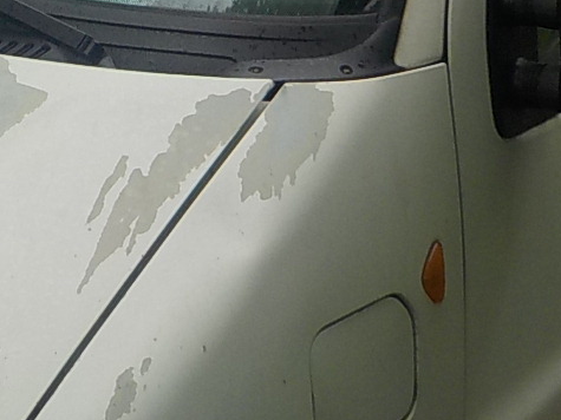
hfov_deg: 19.3
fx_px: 1636
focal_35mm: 101
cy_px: -87
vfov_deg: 14.2
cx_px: 132
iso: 125
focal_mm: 4.1
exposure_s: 1/250
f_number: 3.3
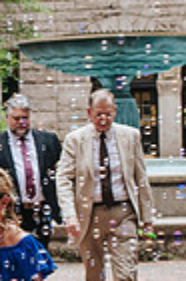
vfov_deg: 9.6
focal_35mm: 214
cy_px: 220
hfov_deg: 6.3
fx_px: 1662
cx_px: -152
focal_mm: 35
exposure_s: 1/400
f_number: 4
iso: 800
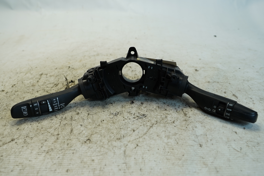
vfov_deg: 43.6
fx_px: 220
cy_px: 88
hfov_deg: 61.9
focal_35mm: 30
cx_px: 132
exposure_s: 1/160
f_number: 4
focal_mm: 20
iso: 400
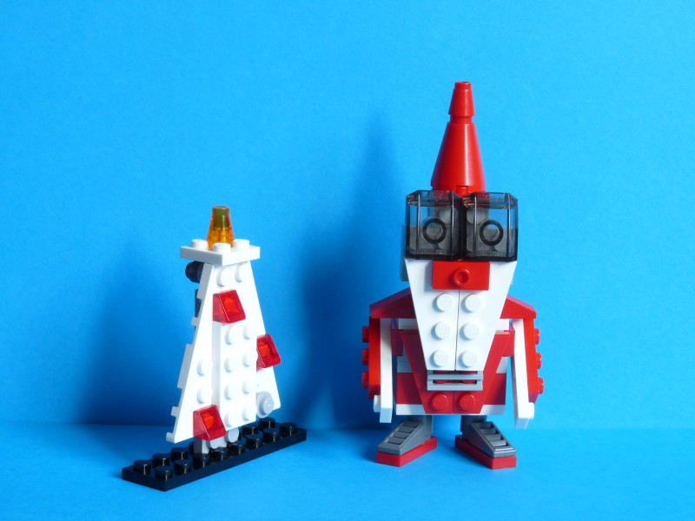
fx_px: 2188
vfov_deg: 13.6
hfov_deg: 18.0
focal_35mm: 109
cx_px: 348
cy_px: 260
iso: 100
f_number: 8
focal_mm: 19.4
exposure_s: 1/4
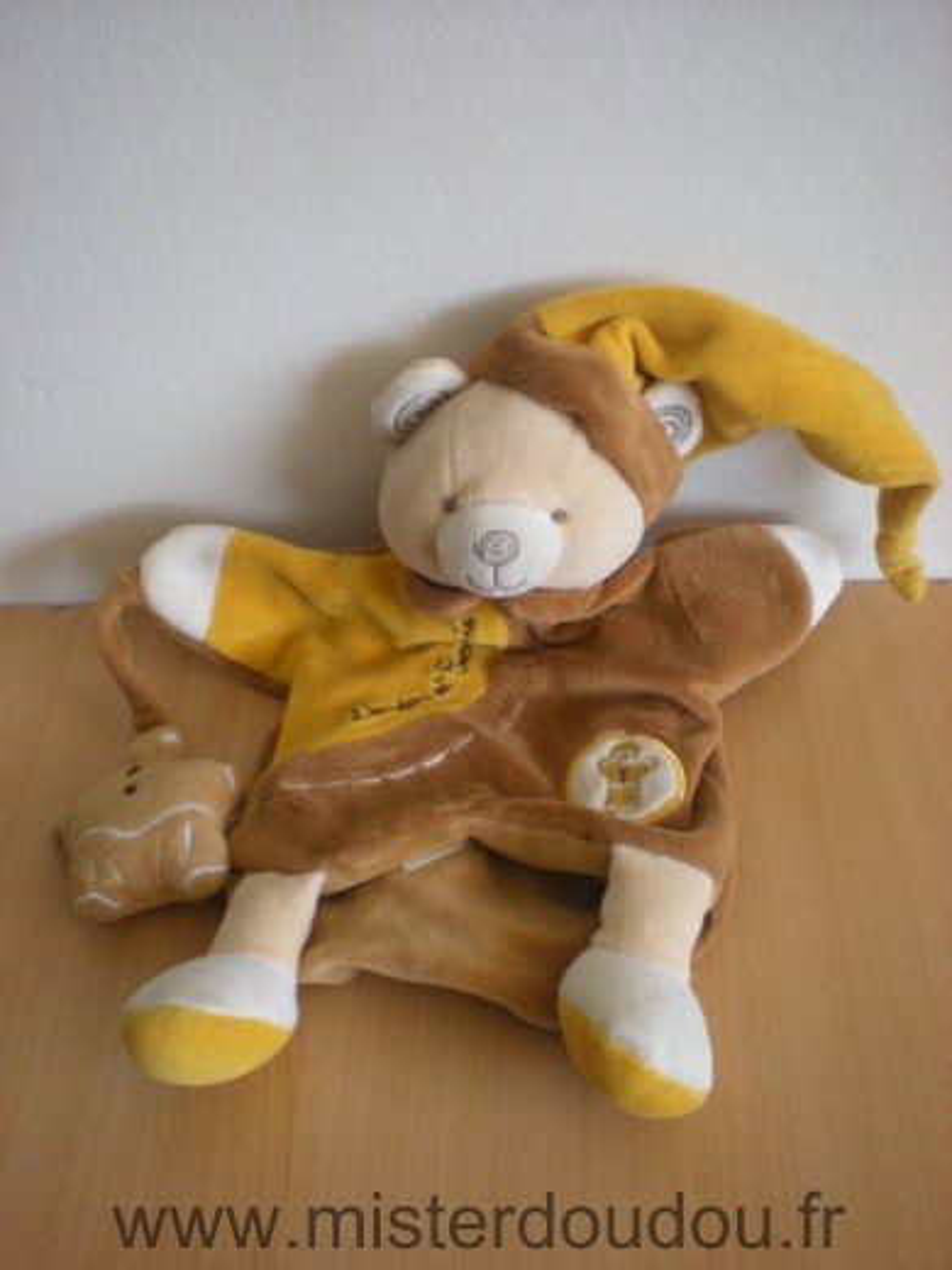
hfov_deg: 37.7
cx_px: 476
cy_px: 635
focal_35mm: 38
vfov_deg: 49.0
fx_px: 1393
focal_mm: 6.3
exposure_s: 1/125
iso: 214
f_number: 3.1
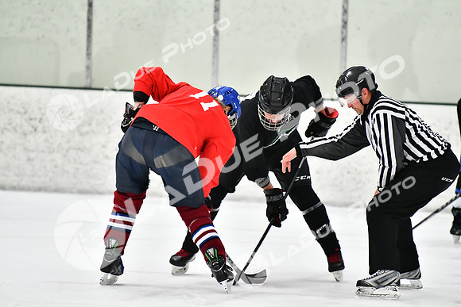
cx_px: 230
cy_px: 154
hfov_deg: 6.9
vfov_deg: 4.6
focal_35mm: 300
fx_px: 3842
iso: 6400
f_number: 2.8
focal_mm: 200
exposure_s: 1/1600
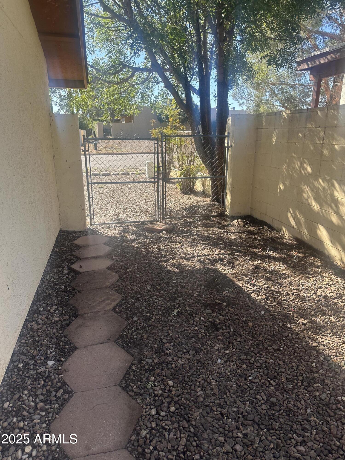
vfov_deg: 71.6
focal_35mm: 24
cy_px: 230
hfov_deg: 56.8
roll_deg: -0.6
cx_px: 172
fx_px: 319
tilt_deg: -17.9
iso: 80
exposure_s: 1/699
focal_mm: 6.86
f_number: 1.78
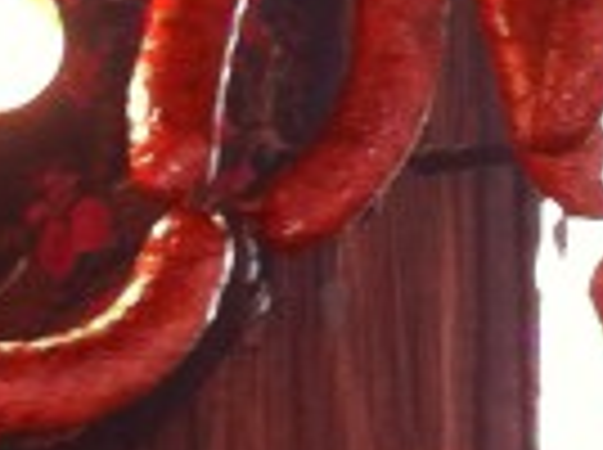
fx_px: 4660
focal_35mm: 268
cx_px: -135
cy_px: 423
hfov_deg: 7.3
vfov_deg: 5.5
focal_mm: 3.85
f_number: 2.8
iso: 80
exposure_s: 1/120
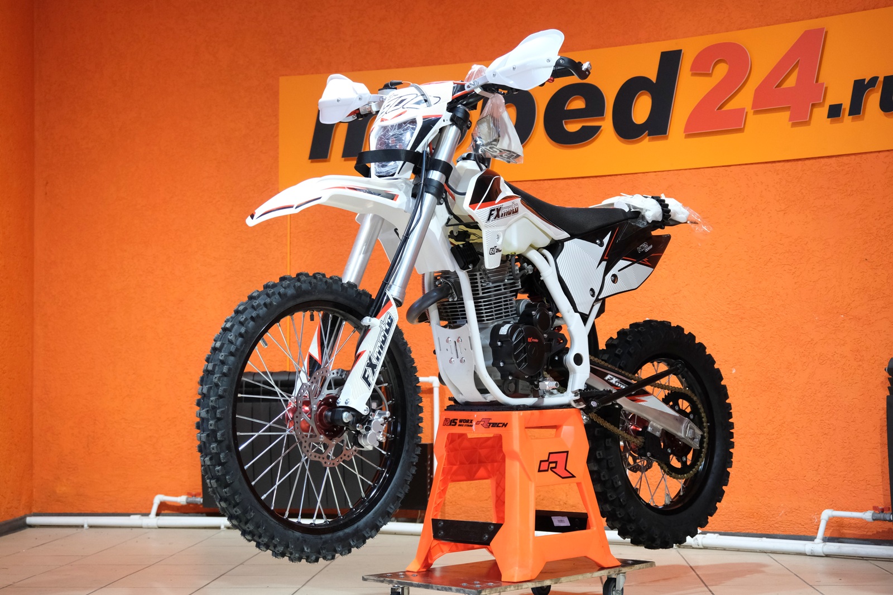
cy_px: 298
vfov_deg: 23.0
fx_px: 1464
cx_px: 446
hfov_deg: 33.9
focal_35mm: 59
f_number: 4
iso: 2000
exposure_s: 1/100
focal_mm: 39.3
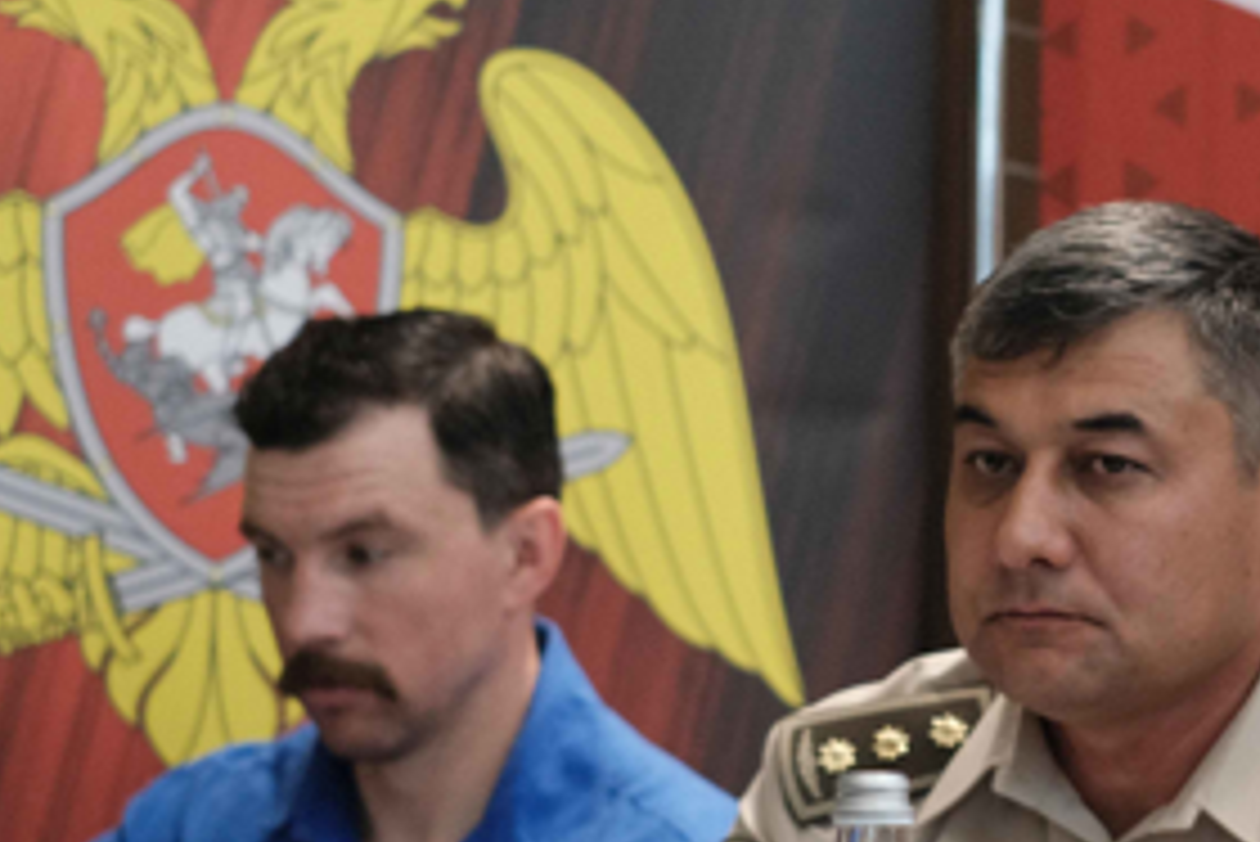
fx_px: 4972
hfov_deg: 14.2
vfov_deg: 9.7
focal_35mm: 142
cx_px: 1296
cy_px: 567
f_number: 2.2
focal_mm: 35
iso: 1250
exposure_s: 1/125
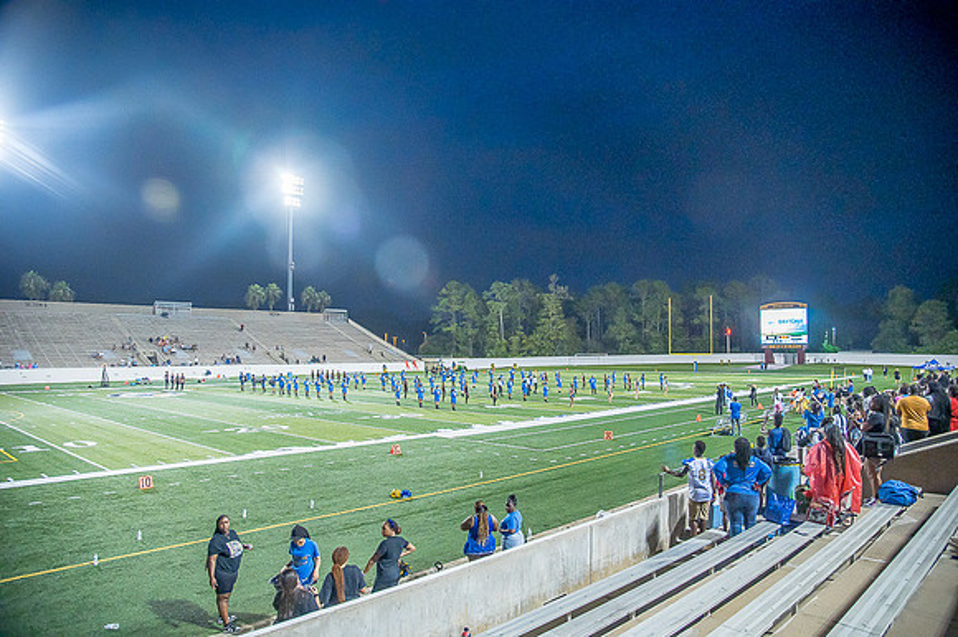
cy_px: 318
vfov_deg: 53.1
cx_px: 479
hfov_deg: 73.8
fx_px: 638
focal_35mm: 24
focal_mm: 24
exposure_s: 1/200
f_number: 4
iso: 2000
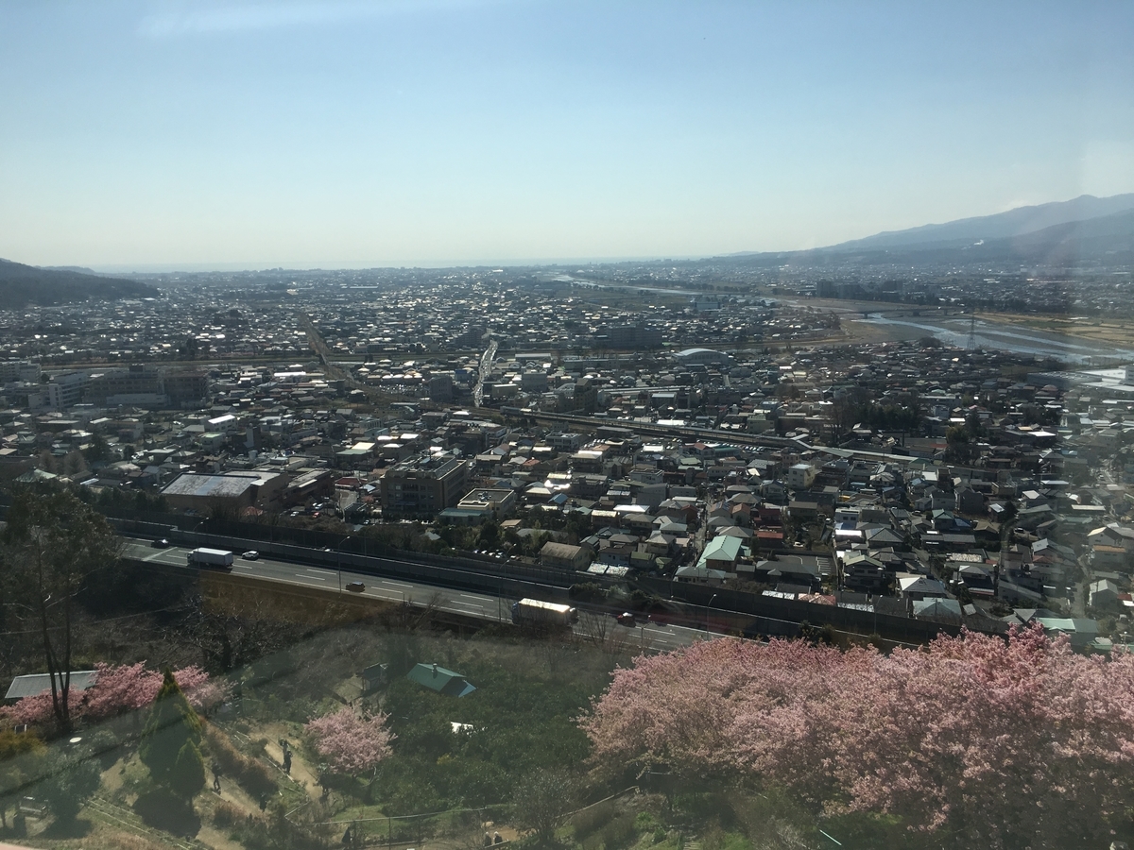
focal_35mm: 29
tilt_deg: -8.8
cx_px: 567
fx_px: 950
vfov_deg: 48.2
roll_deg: +1.4
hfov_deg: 61.7
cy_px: 425
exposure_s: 1/3205
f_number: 2.2
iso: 25
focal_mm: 4.15
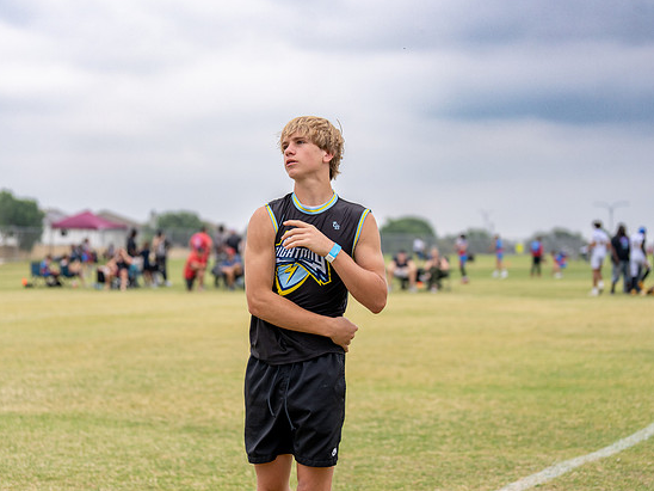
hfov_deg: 24.4
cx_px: 310
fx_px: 1511
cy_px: 245
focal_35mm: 80
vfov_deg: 18.4
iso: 160
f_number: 2.8
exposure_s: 1/2000
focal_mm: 70
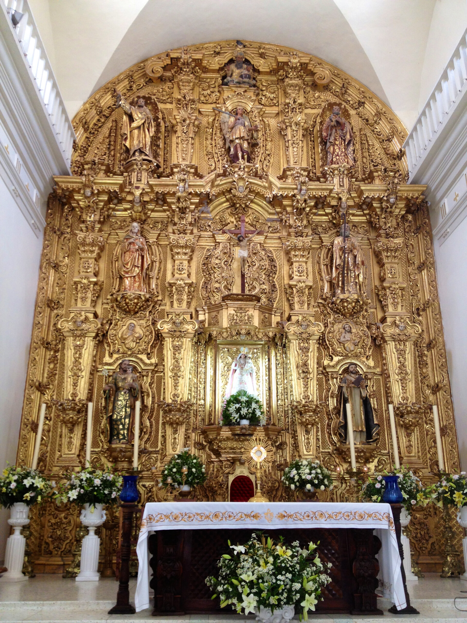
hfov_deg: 40.7
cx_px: 234
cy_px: 312
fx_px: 630
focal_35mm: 35
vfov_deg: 52.6
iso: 80
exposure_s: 1/20
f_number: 2.4
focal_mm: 4.28
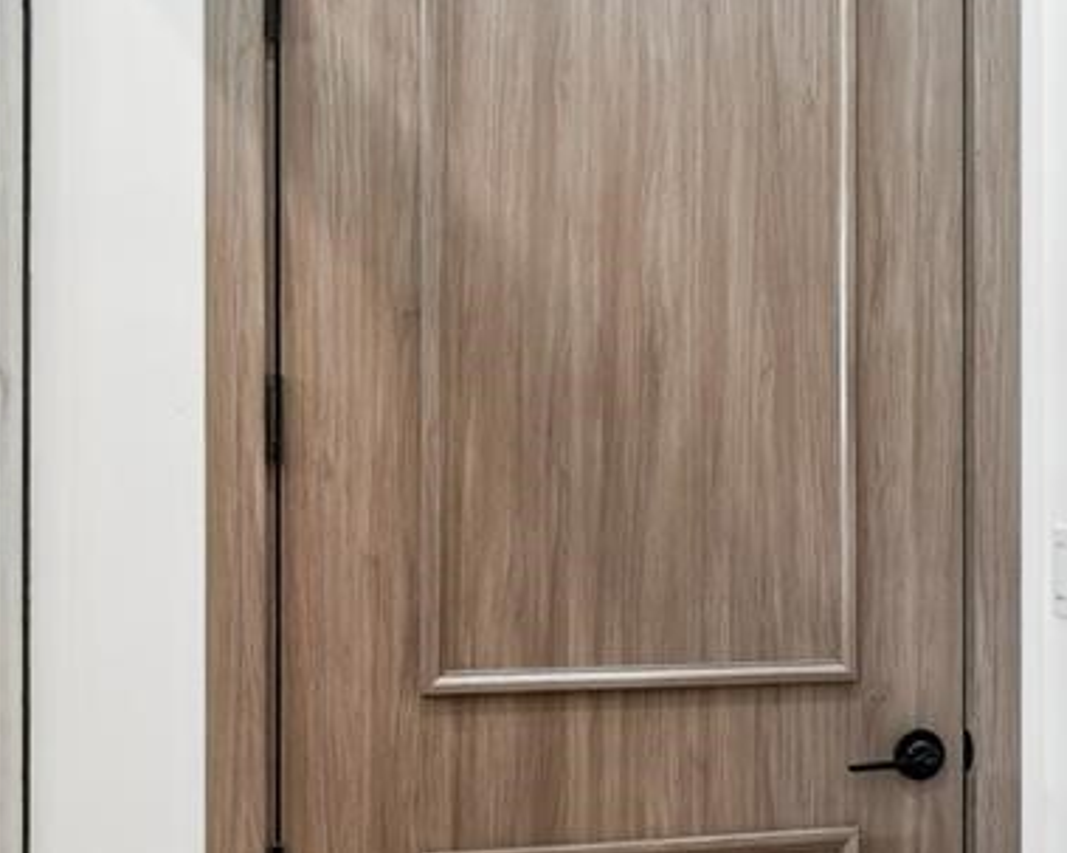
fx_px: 1200
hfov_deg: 44.6
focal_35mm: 38
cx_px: 912
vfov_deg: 38.9
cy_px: 524
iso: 160
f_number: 8
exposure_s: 1/15
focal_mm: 10
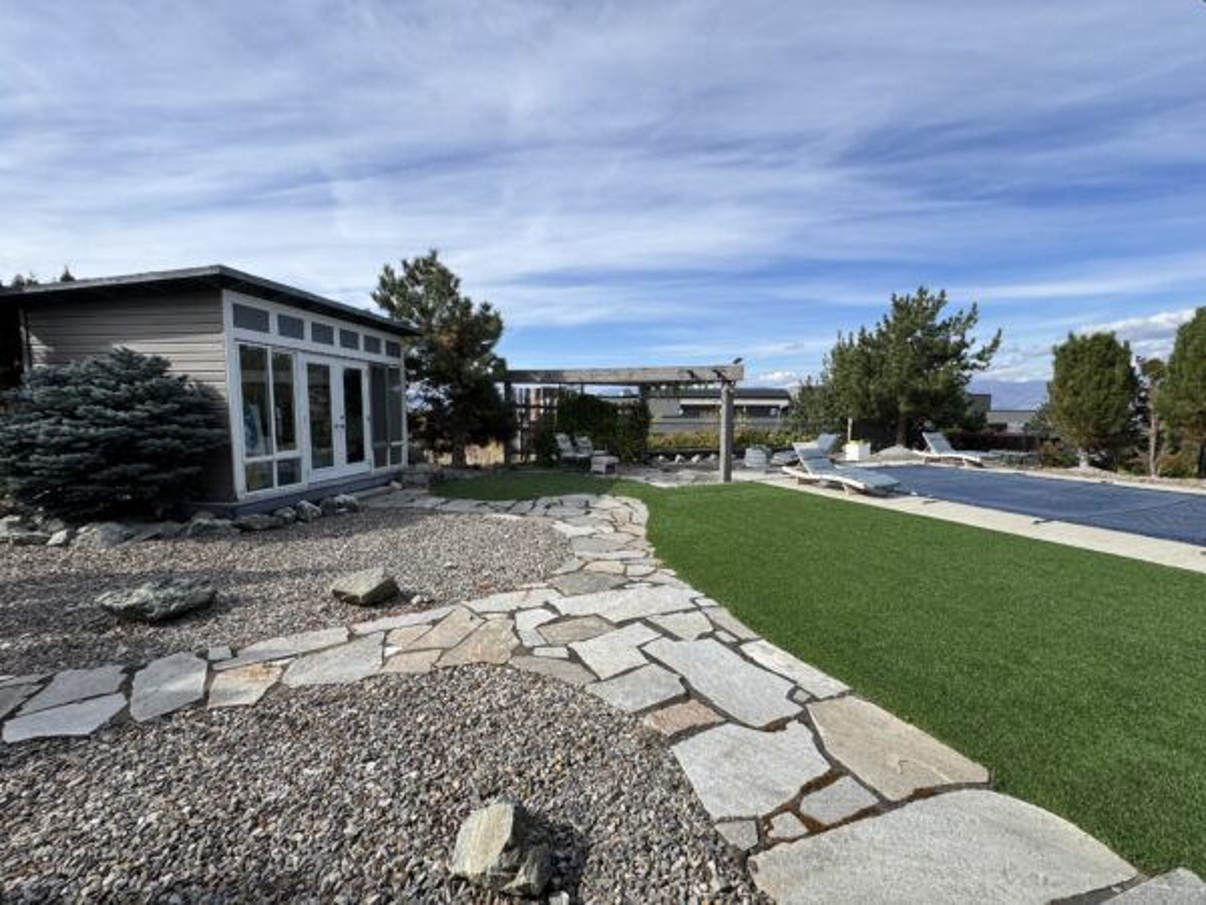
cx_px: 603
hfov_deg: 102.1
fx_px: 488
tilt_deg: -4.8
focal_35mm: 14
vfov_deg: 85.7
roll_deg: -0.7
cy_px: 452
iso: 50
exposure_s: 1/1880
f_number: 2.2
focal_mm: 2.22
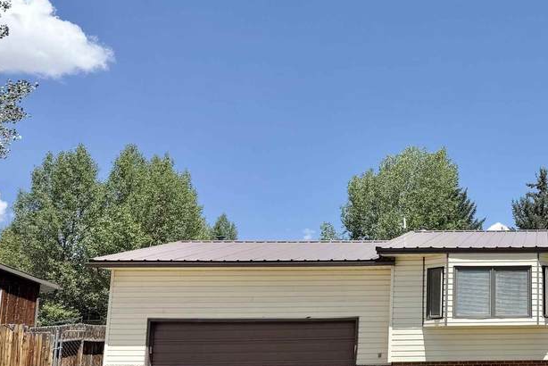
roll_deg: +0.2
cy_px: 221
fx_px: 792
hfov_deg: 34.7
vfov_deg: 26.0
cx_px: 548
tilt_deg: +10.6
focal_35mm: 52
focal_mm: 6.76
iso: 80
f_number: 1.78
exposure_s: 1/5714
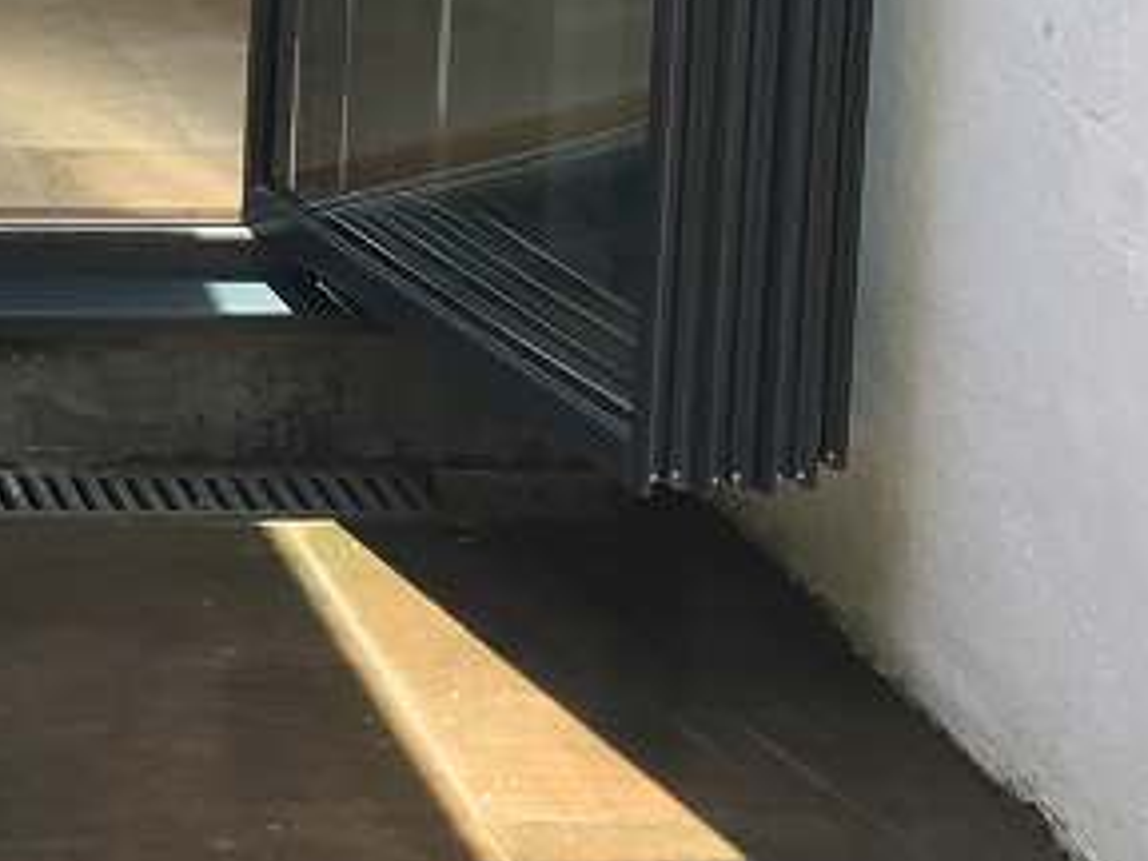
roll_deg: -0.4
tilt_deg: -7.6
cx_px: -590
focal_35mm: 126
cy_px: -716
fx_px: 4179
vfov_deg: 11.0
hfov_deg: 14.5
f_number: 2.2
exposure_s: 1/187
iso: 25
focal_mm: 4.15
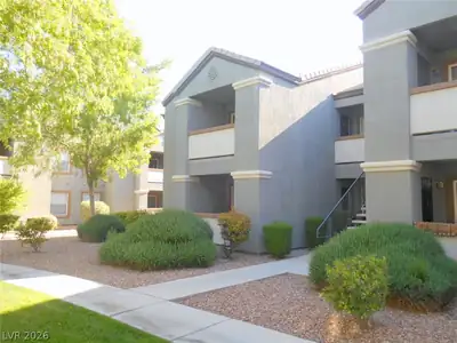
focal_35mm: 26
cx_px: 228
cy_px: 172
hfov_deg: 67.3
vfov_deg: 53.1
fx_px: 343
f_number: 3.4
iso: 80
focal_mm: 4.7
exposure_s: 1/100
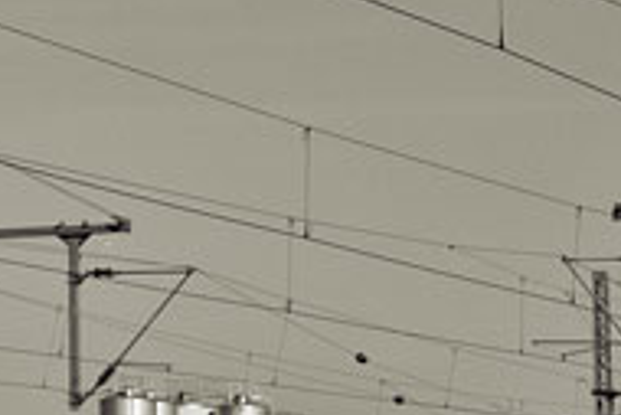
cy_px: 173
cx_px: -654
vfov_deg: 7.3
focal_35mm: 189
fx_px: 3263
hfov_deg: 10.0
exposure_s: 1/250
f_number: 16
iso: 100
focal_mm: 30
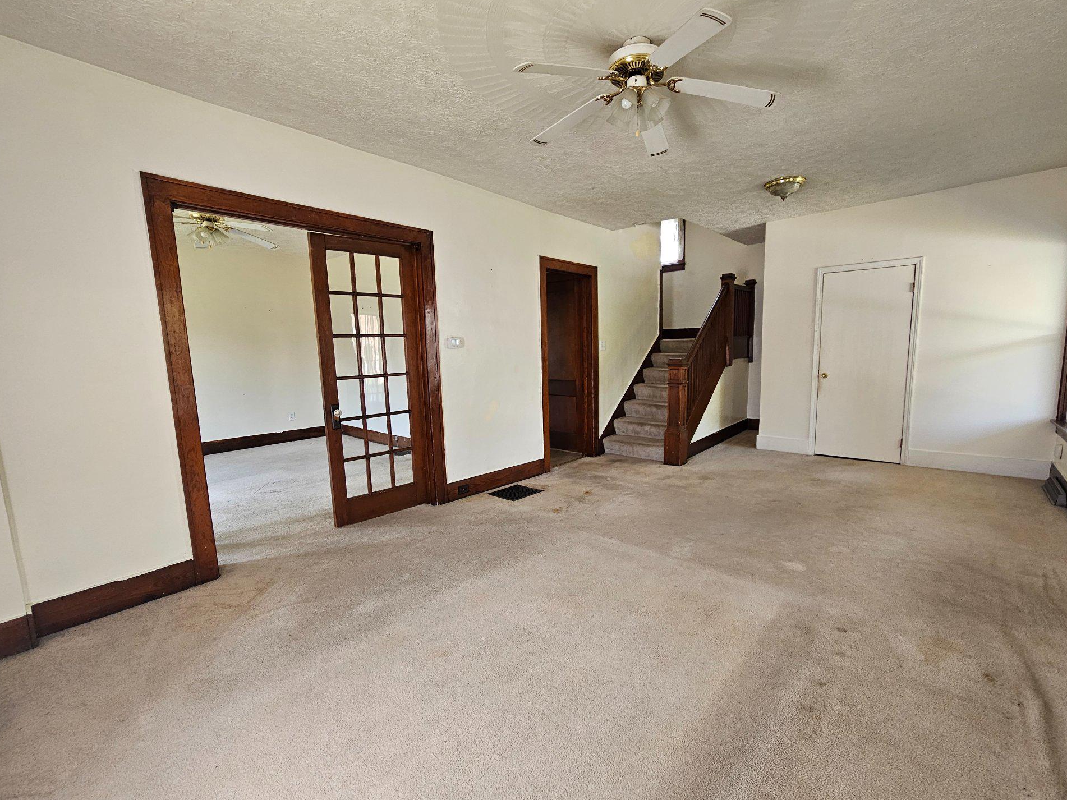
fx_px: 431
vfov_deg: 85.6
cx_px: 560
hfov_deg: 102.0
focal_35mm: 14
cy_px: 426
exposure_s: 1/60
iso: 125
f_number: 2.2
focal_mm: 2.2
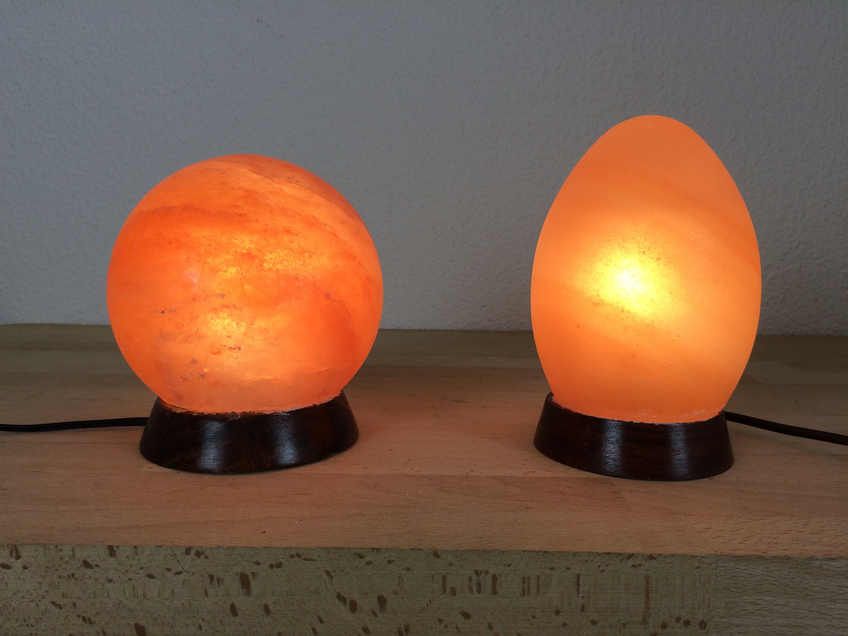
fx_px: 710
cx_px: 424
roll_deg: -1.3
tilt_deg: -7.1
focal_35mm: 29
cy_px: 318
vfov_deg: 48.2
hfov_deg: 61.7
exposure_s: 1/100
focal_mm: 4.15
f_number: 2.2
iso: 32
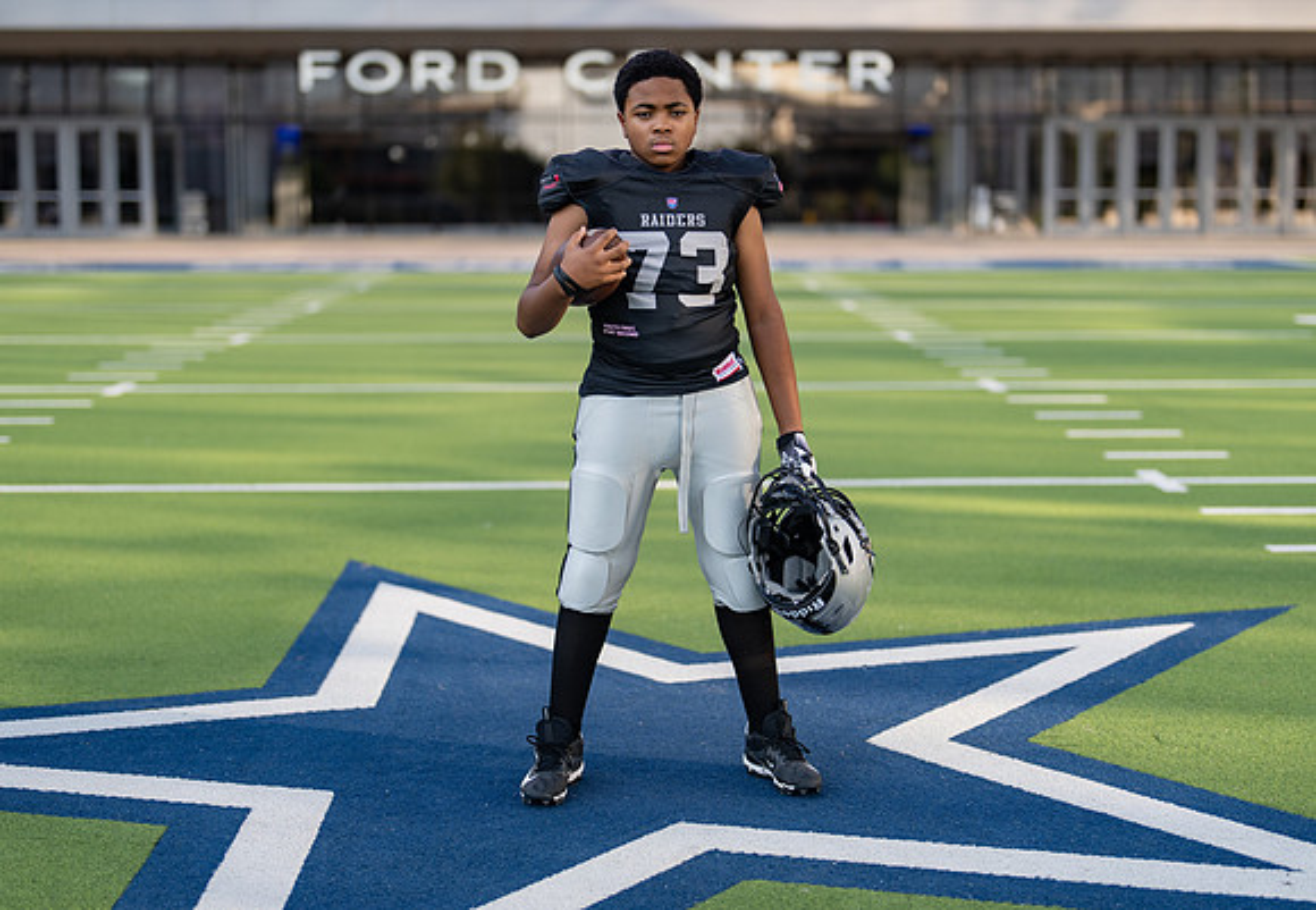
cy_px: 448
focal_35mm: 60
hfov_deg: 33.2
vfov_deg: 23.3
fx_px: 2210
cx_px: 677
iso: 100
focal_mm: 50
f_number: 1.2
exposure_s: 1/2500
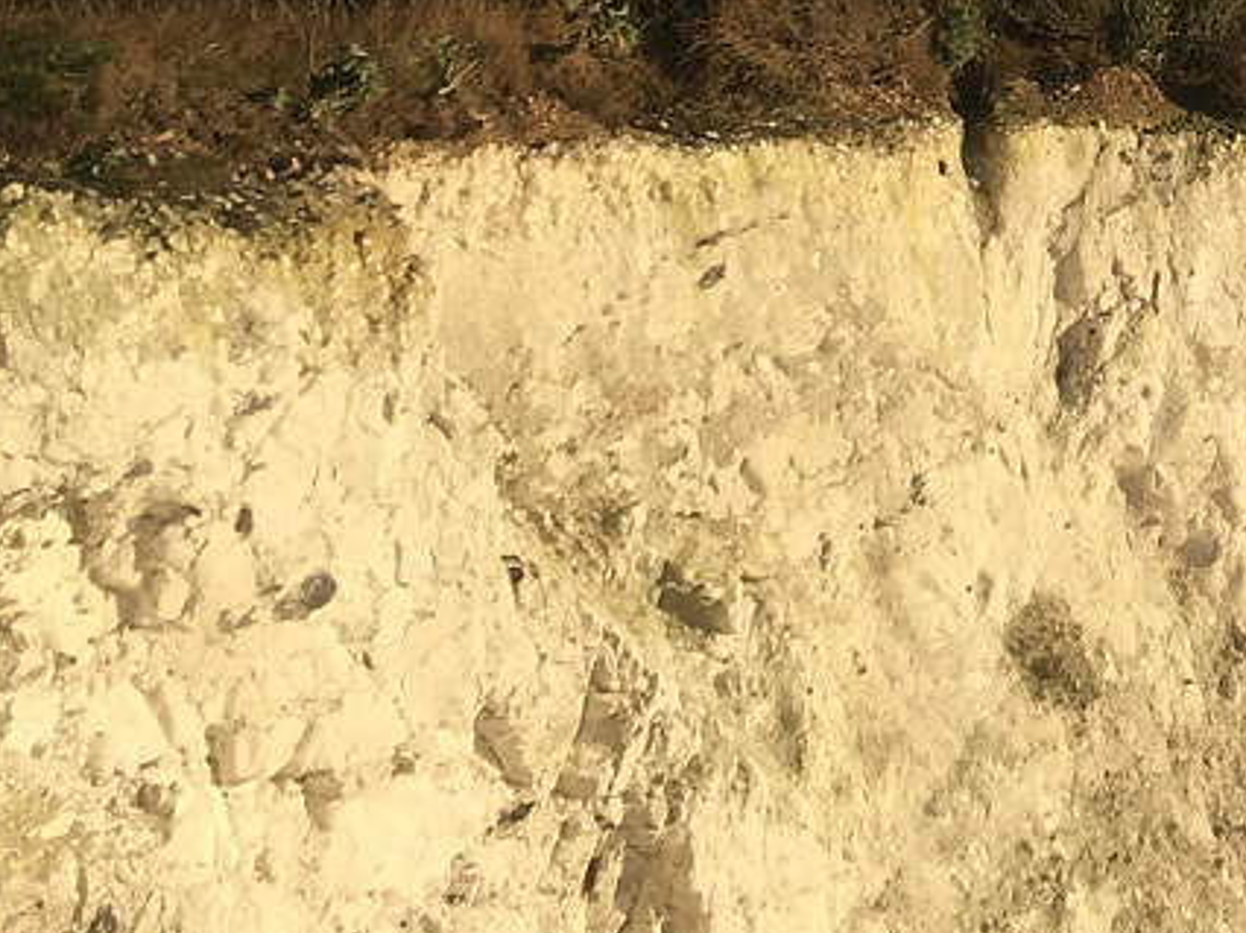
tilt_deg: -18.1
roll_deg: +0.9
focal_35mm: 109
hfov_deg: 16.2
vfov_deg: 13.0
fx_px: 3921
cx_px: 1983
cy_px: -333
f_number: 2.2
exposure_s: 1/1570
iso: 25
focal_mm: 4.15
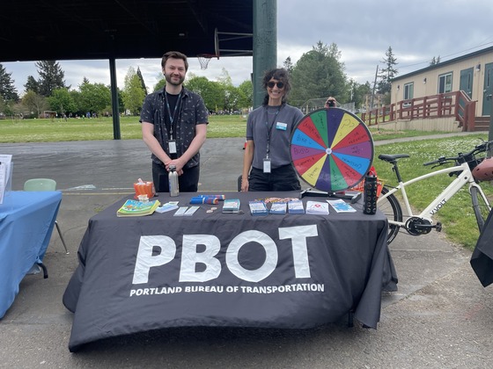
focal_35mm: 26
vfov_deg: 53.1
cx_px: 246
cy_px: 184
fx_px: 370
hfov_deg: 67.3
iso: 32
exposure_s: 1/1383
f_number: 1.6
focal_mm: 4.2
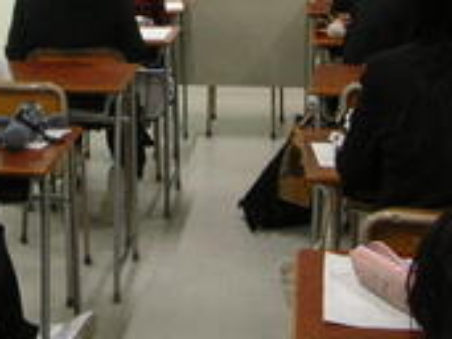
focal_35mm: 82
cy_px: -5
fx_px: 1070
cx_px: 71
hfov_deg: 23.4
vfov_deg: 17.5
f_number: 2.8
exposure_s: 1/13.2
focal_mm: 5.8
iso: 50
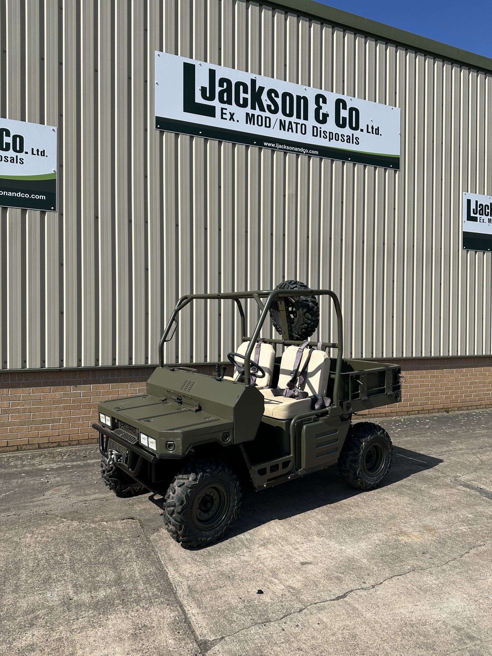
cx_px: 246
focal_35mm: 24
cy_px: 328
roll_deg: +0.0
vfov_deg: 71.6
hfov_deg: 56.8
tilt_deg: -0.1
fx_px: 455
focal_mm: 6.86
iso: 80
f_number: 1.78
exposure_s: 1/6211
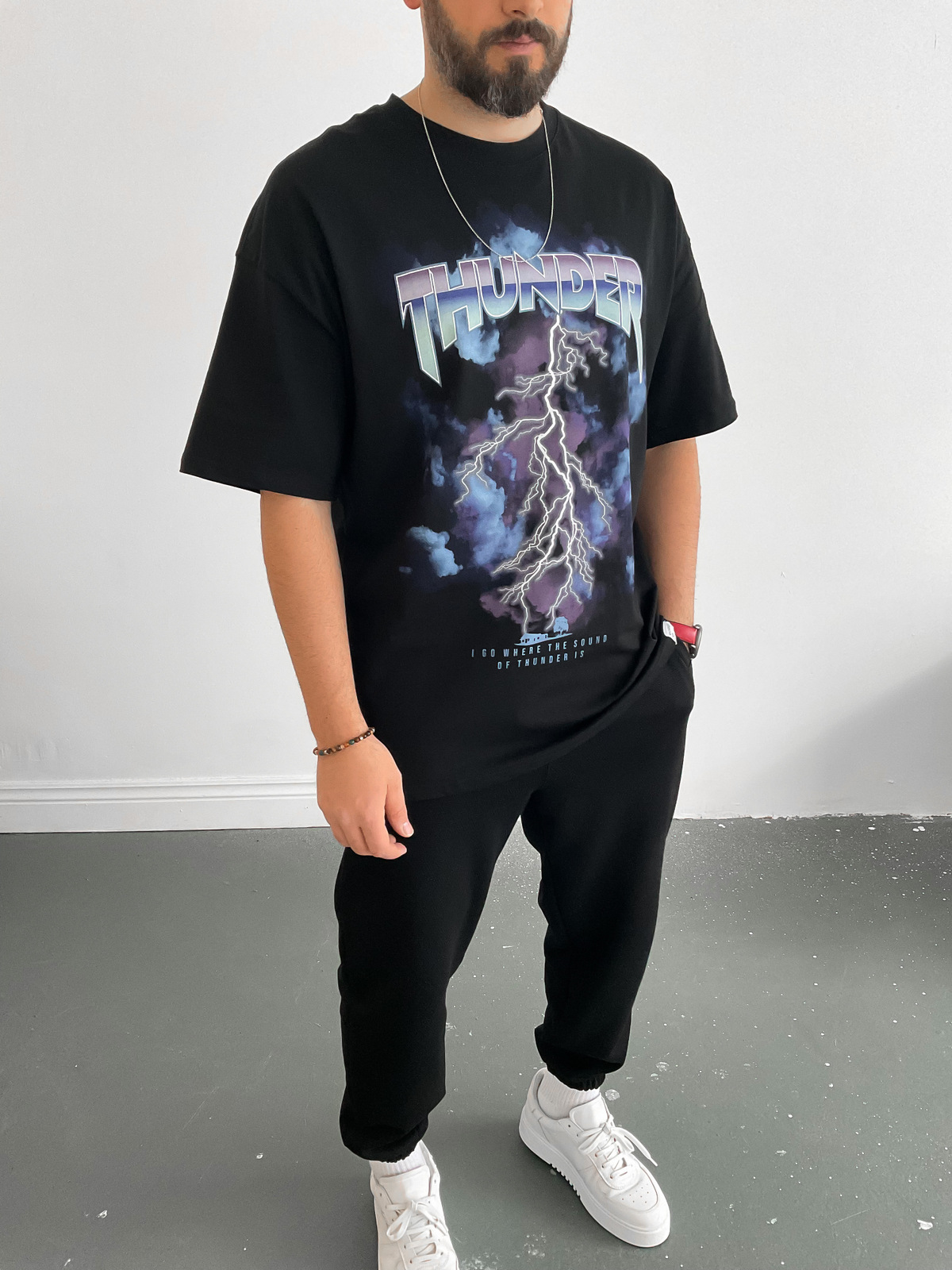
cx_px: 476
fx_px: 1063
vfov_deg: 61.7
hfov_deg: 48.2
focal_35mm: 29
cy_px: 635
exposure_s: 1/60
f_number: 1.8
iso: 200
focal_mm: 3
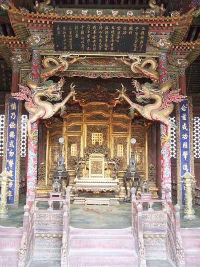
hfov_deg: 37.7
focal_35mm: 38
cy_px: 134
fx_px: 293
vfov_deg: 49.0
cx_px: 100
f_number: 2.8
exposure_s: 1/20
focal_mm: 6.3
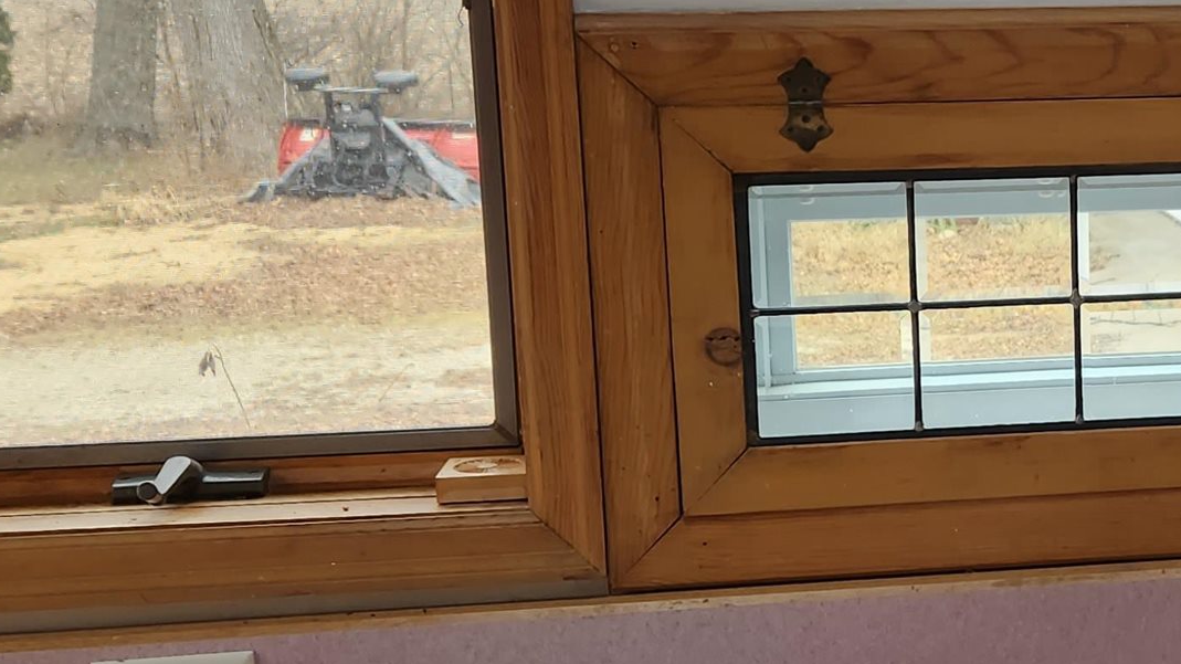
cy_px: 351
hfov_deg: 27.8
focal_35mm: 72
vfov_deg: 16.8
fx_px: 2254
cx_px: 1153
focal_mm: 5.4
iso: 100
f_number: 1.8
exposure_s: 1/180
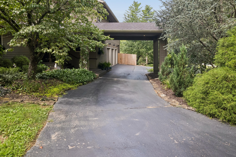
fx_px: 144
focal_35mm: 22
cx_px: 118
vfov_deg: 57.2
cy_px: 78
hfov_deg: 78.6
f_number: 2.8
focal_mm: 8.4
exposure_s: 1/15
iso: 100
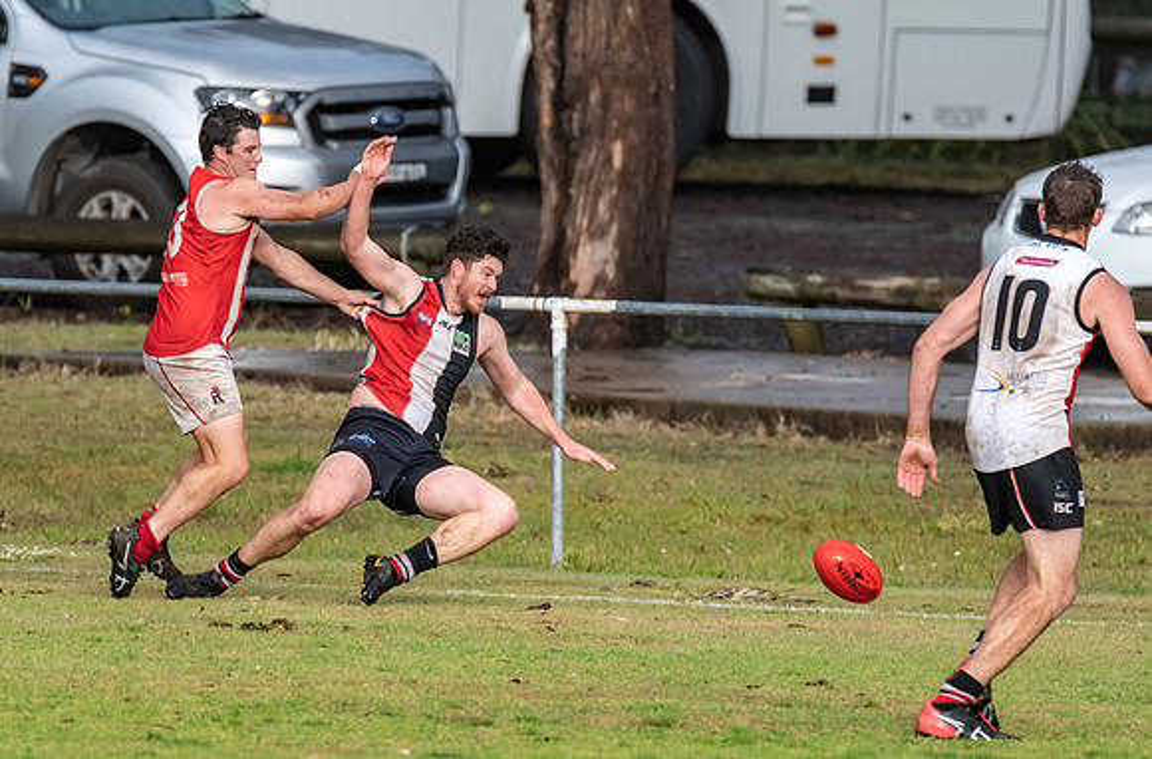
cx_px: 509
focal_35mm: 1009
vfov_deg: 1.4
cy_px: 429
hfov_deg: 2.1
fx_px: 32172
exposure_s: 1/1250
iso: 1250
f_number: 7.1
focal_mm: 600
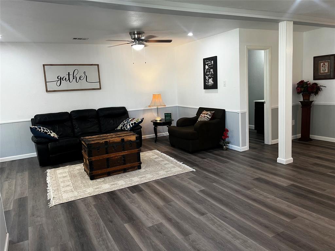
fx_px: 252
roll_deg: +3.2
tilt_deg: -8.5
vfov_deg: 53.1
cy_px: 126
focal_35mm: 26
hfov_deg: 67.3
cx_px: 168
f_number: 1.5
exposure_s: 1/60
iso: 100
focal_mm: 5.7
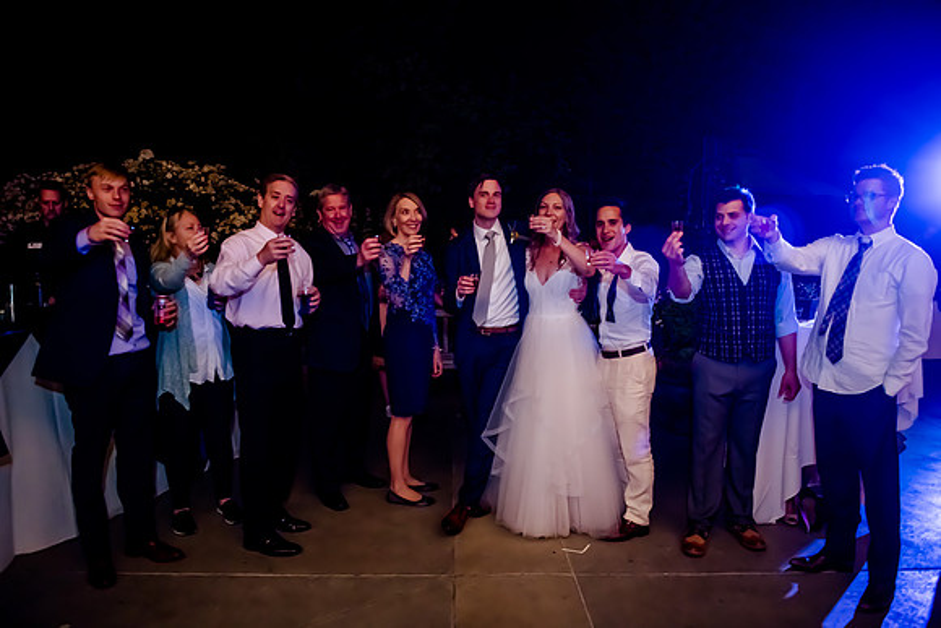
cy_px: 314
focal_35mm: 25
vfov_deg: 52.1
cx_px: 470
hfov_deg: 72.4
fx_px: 642
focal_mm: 24
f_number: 2.8
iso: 8000
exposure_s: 1/100
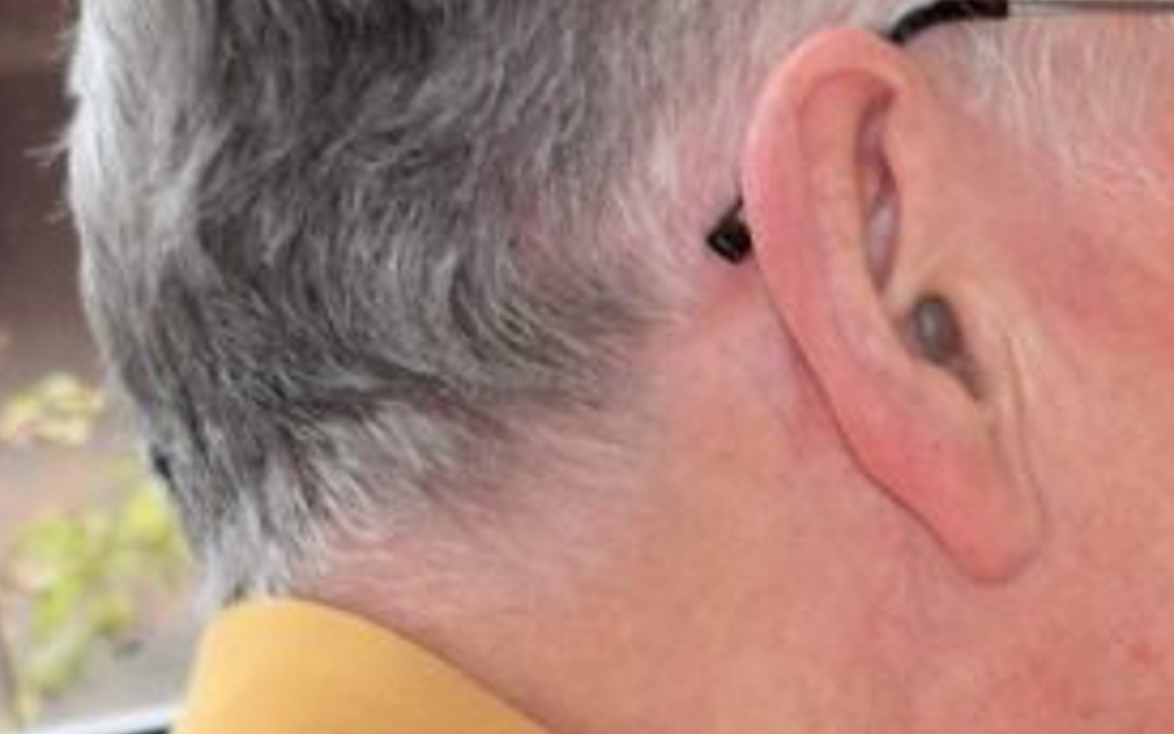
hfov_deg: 5.7
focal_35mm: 363
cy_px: 1327
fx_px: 11617
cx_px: 1656
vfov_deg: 3.6
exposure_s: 1/125
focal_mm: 34
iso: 400
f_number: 5.6
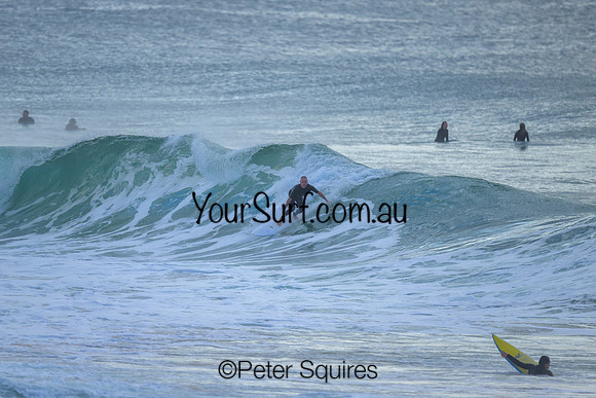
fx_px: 13247
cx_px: 298
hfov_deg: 2.6
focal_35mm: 800
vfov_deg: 1.7
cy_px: 199
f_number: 6.3
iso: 560
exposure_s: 1/2500
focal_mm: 800
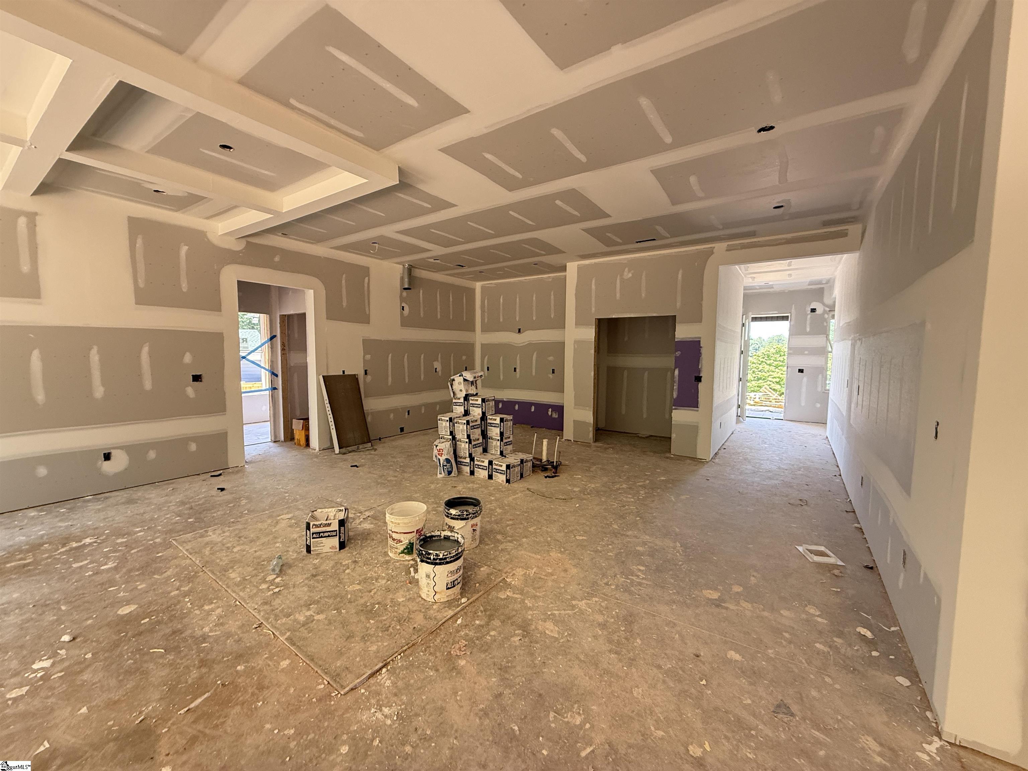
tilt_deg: -3.5
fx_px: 416
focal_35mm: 14
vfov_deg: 85.7
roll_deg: -1.6
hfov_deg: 102.1
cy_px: 386
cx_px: 514
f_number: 2.2
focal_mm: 2.22
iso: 250
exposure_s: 1/99
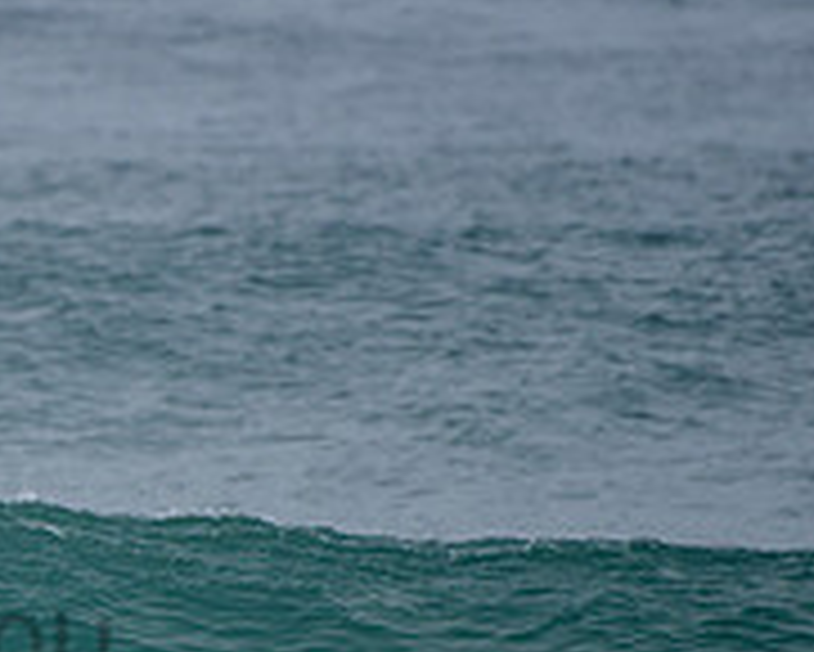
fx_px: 36253
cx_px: -364
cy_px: 596
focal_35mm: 1504
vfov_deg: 1.0
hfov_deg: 1.3
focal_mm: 500
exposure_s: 1/2000
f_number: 5.6
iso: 220
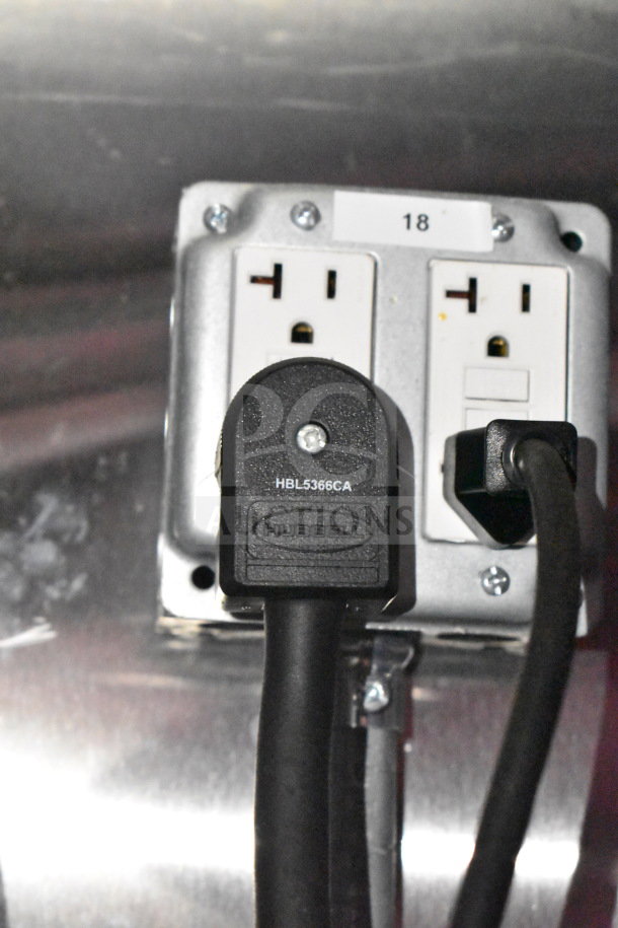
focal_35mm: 82
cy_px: 464
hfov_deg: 16.6
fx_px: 2124
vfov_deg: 24.6
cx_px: 309
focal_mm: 55
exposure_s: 1/100
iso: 20000
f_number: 5.6
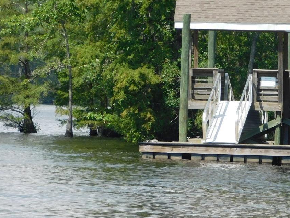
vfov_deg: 2.4
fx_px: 5270
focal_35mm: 629
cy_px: 86
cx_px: 246
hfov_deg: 3.2
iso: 125
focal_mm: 65.4
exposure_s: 1/400
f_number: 5.8
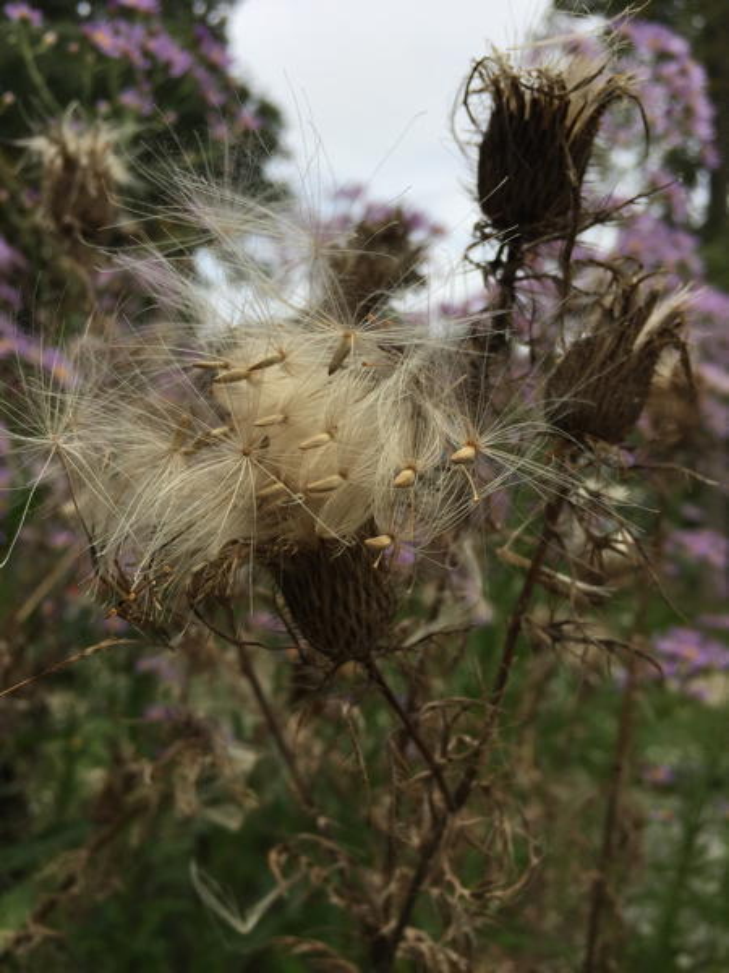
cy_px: 486
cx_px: 364
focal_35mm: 29
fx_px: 814
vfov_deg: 61.7
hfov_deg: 48.2
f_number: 2.2
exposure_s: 1/1041
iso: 32
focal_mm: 4.15
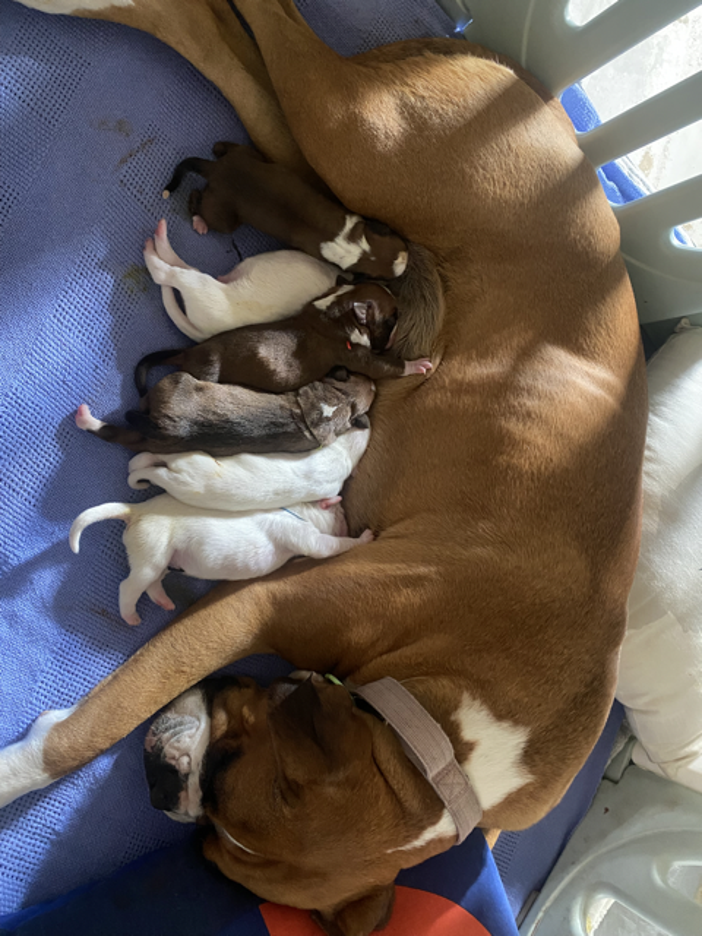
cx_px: 351
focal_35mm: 26
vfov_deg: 67.3
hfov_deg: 53.1
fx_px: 703
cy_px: 468
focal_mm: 4.25
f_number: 1.8
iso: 640
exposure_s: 1/30
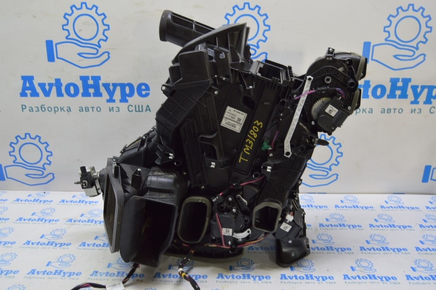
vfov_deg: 39.9
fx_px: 399
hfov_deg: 57.3
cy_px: 145
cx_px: 218
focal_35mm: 33
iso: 400
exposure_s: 1/20
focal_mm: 22
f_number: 5.6
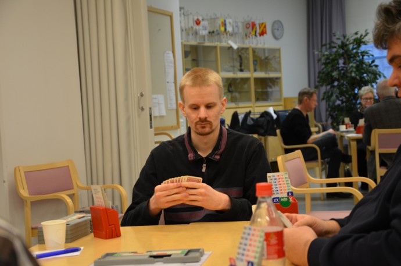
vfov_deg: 20.1
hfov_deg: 29.9
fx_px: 750
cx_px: 200
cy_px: 133
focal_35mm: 68
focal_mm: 45
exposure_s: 1/50
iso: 800
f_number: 4.8
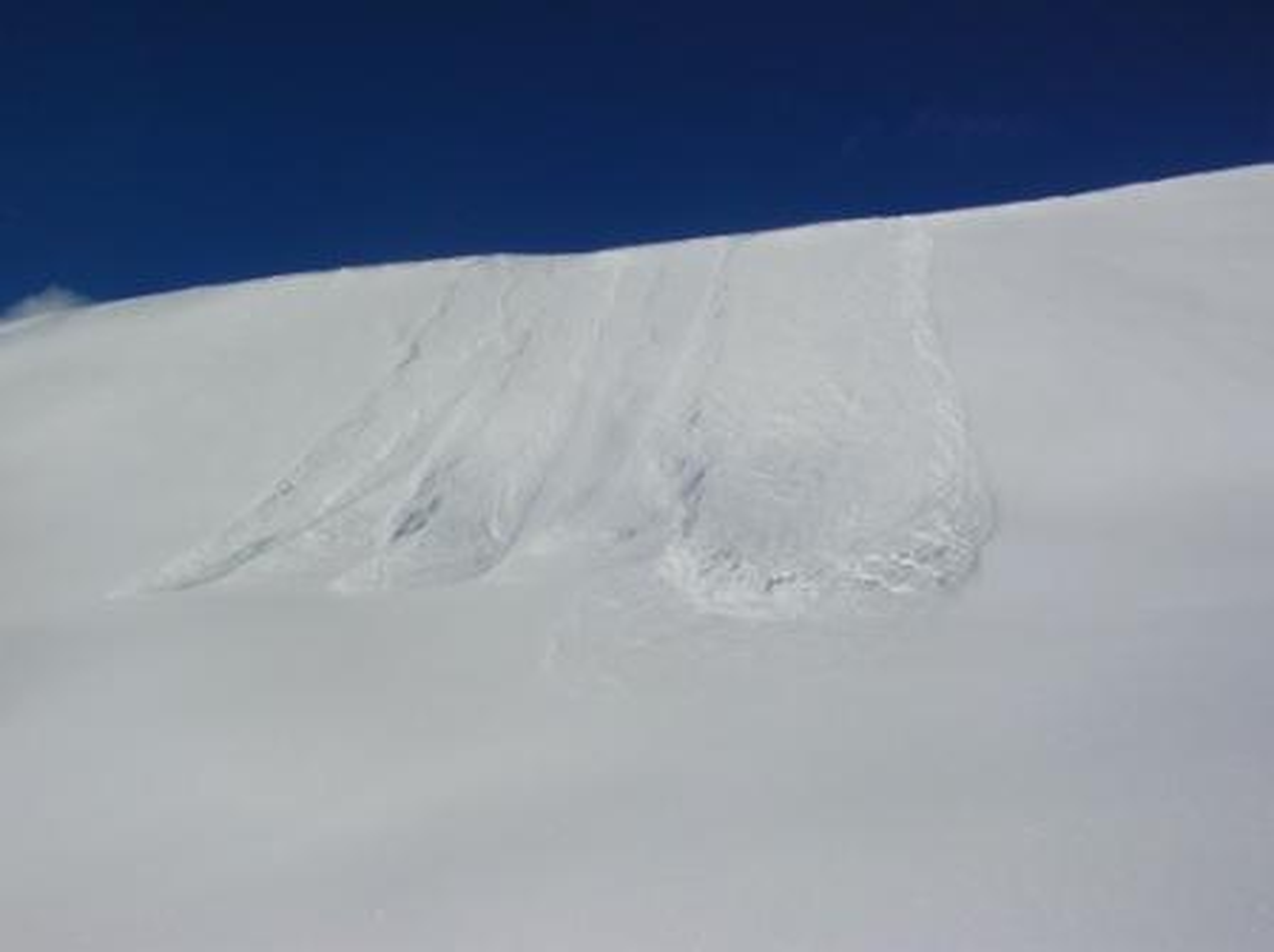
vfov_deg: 40.6
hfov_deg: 52.7
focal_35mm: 35
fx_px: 1287
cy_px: 476
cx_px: 637
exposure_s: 1/1312
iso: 50
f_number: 5.6
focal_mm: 5.8
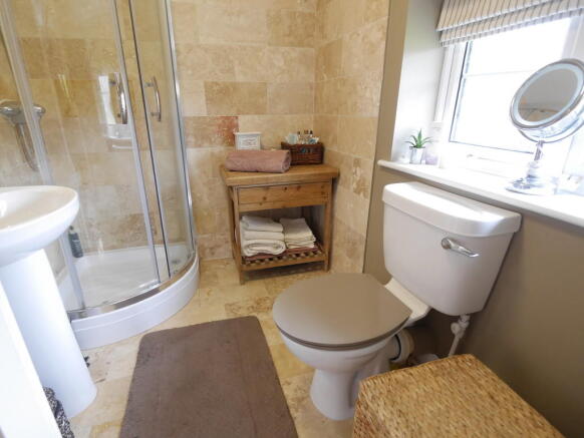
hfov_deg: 87.7
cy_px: 219
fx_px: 304
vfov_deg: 71.6
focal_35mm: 18
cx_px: 292
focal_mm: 9
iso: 1600
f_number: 4
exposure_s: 1/60
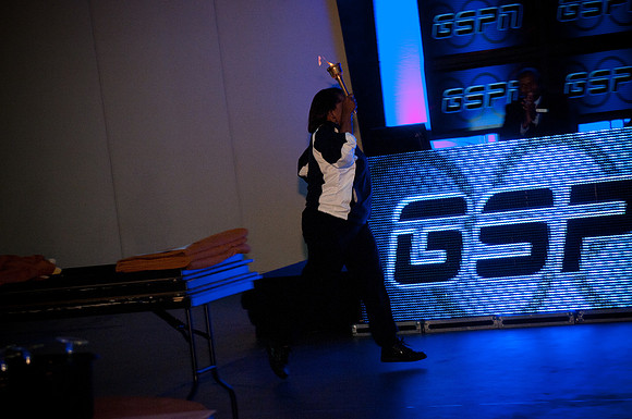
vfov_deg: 16.5
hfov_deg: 24.6
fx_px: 1446
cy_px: 210
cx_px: 316
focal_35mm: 82
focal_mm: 55
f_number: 2.8
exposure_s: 1/80
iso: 500
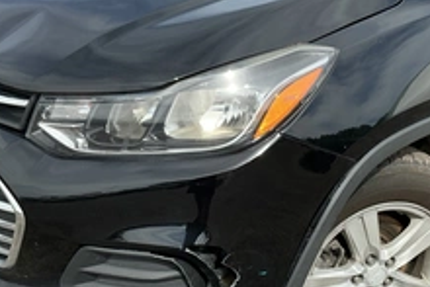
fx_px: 633
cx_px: 236
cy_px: 197
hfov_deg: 37.5
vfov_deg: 25.4
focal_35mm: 53
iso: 25
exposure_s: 1/709
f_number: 1.8
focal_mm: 3
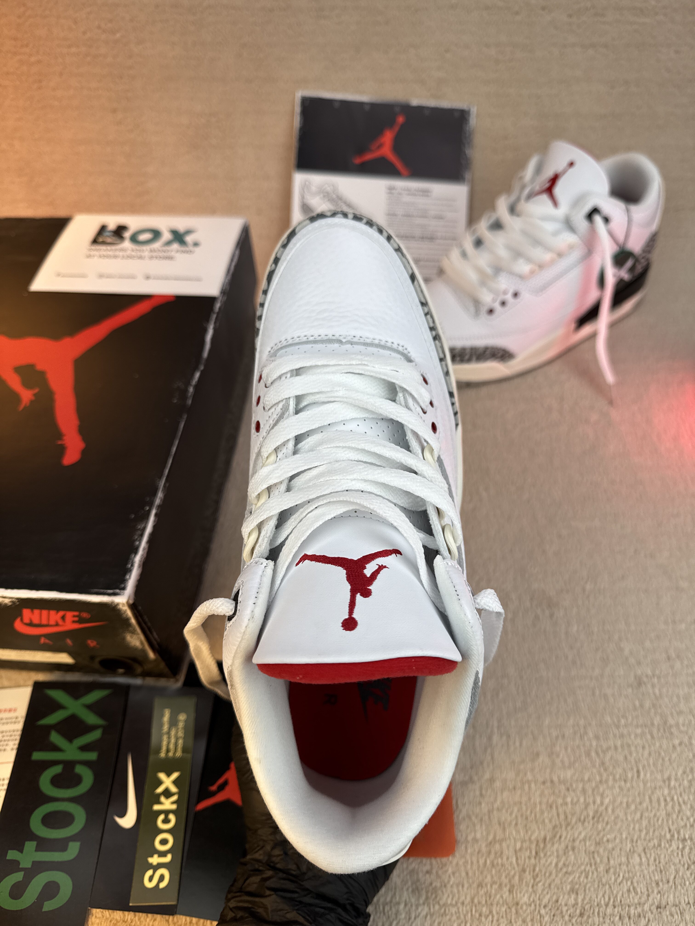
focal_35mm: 24
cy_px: 463
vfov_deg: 71.6
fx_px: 642
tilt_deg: -51.4
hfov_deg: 56.8
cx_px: 348
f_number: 1.78
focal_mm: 6.76
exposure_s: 1/1425
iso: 80
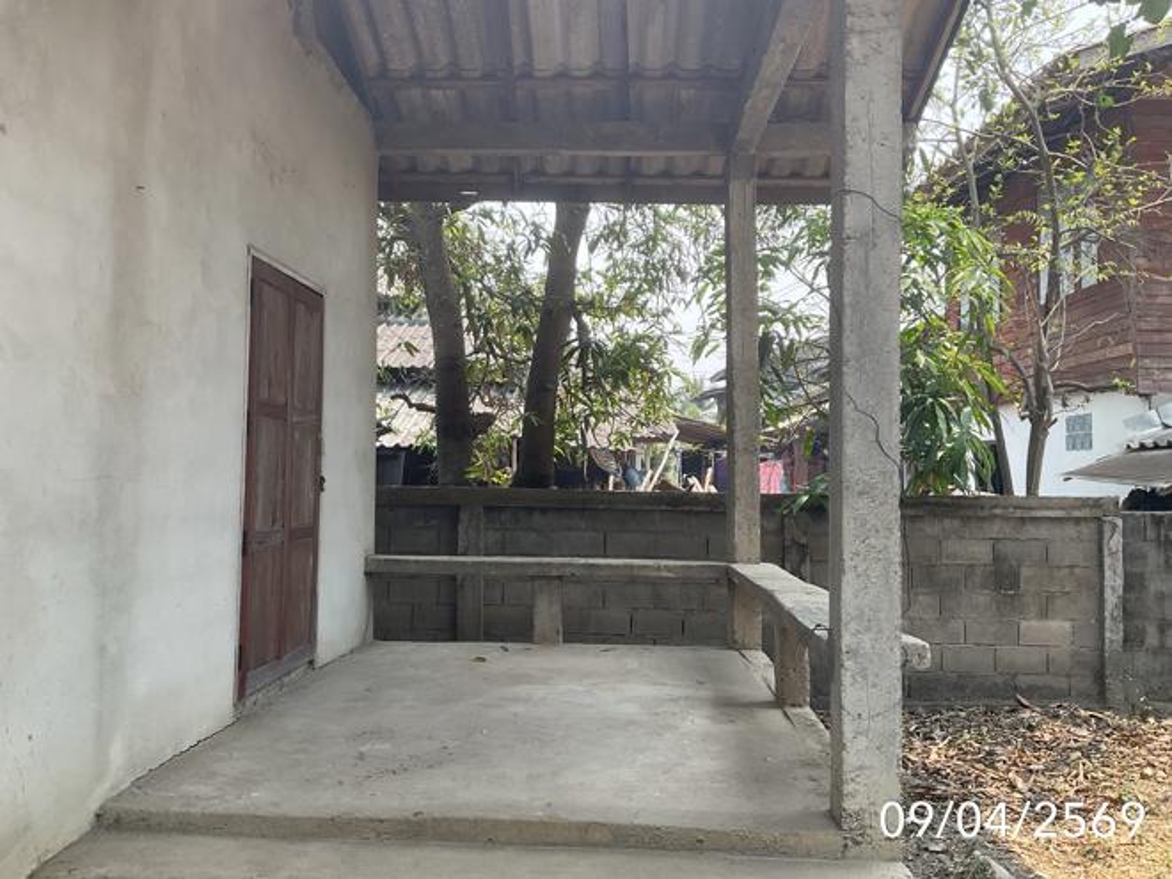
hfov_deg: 61.7
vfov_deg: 48.2
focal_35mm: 29
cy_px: 440
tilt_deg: +1.5
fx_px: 982
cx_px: 586
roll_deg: -1.1
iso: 25
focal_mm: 3
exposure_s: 1/666
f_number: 1.8
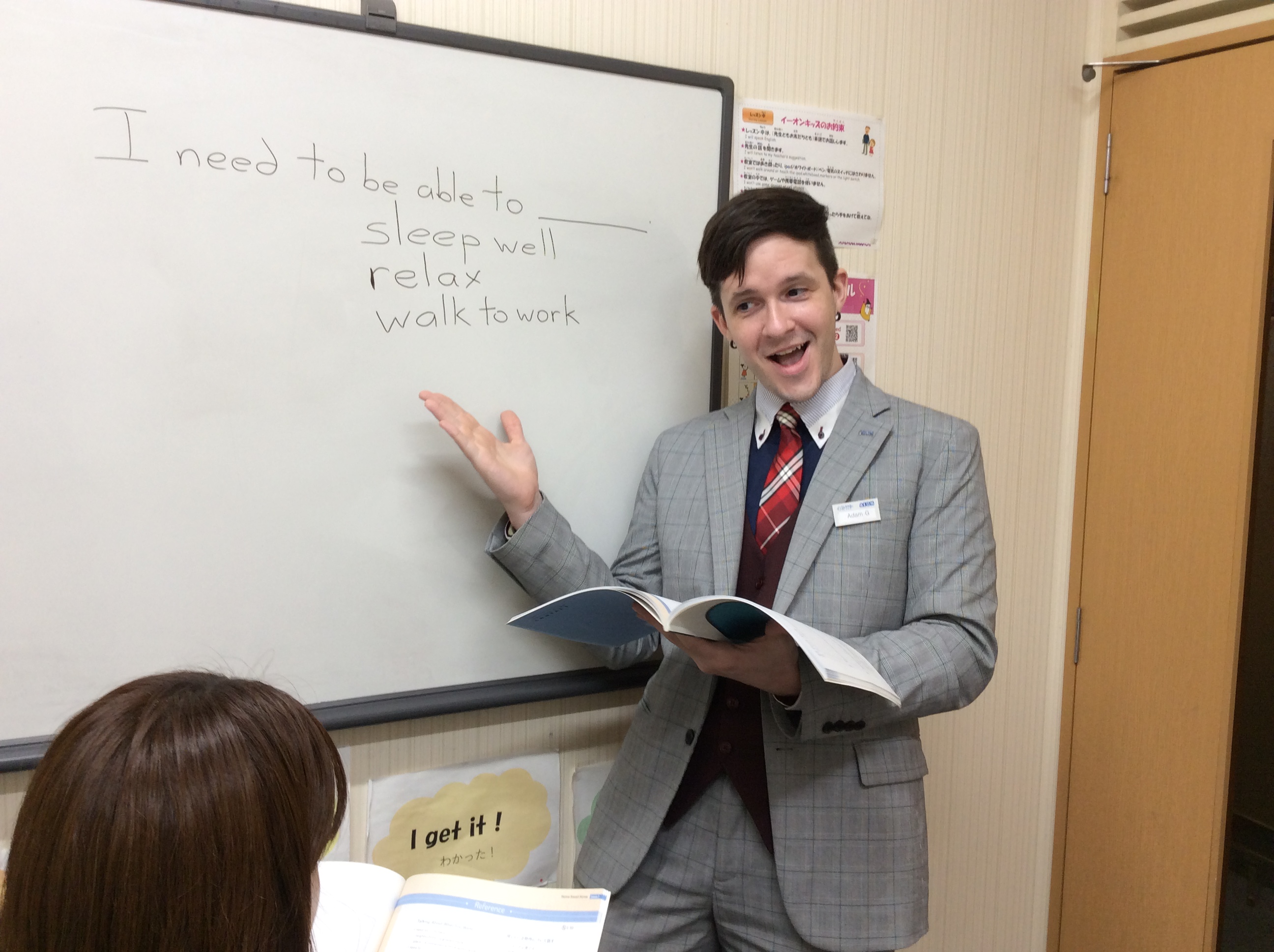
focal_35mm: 32
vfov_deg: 44.1
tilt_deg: -7.6
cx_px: 637
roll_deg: +1.0
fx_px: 1176
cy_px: 476
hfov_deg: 56.9
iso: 40
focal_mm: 3.3
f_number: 2.4
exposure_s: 1/24
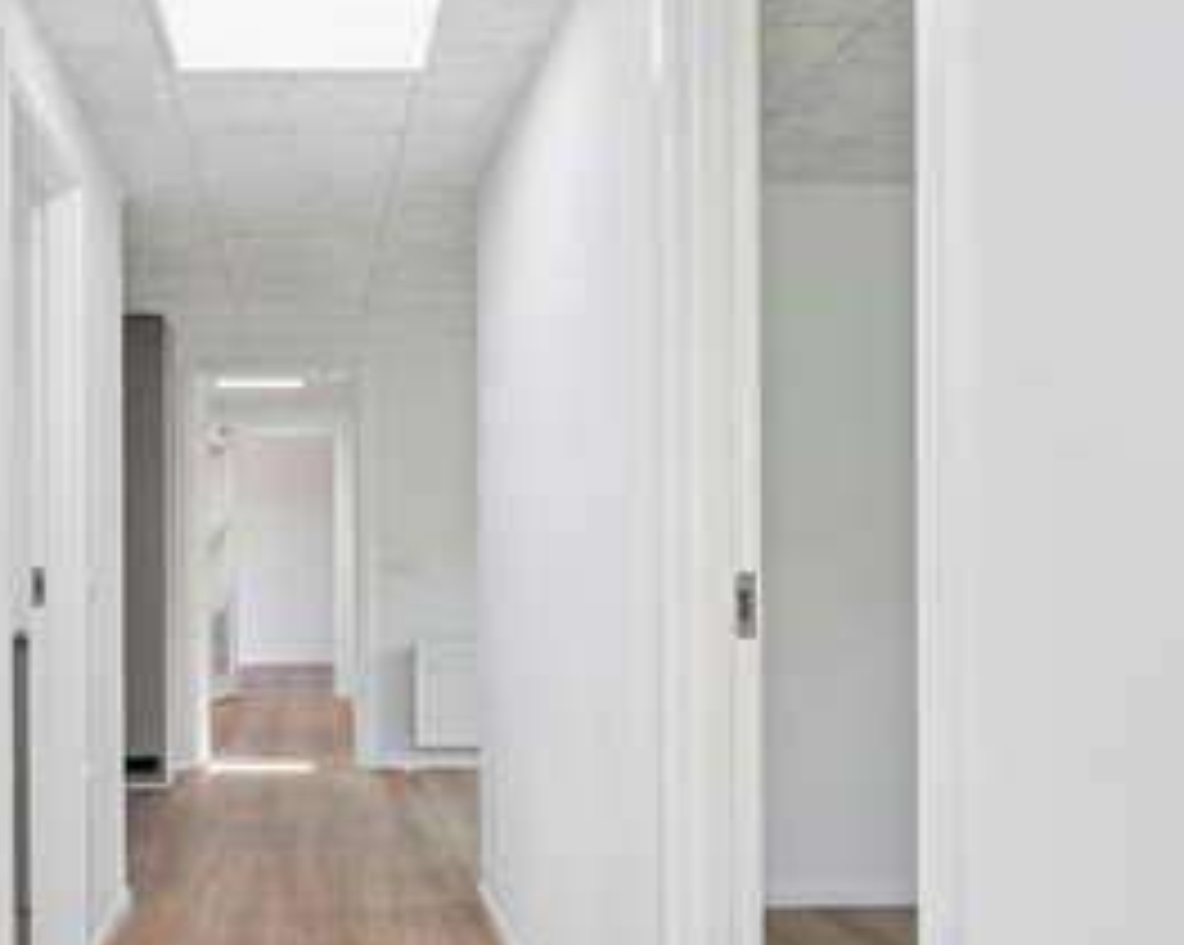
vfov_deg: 40.8
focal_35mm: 36
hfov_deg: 48.9
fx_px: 1261
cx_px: 342
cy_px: 585
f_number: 9
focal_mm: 24
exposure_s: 1/80
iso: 640
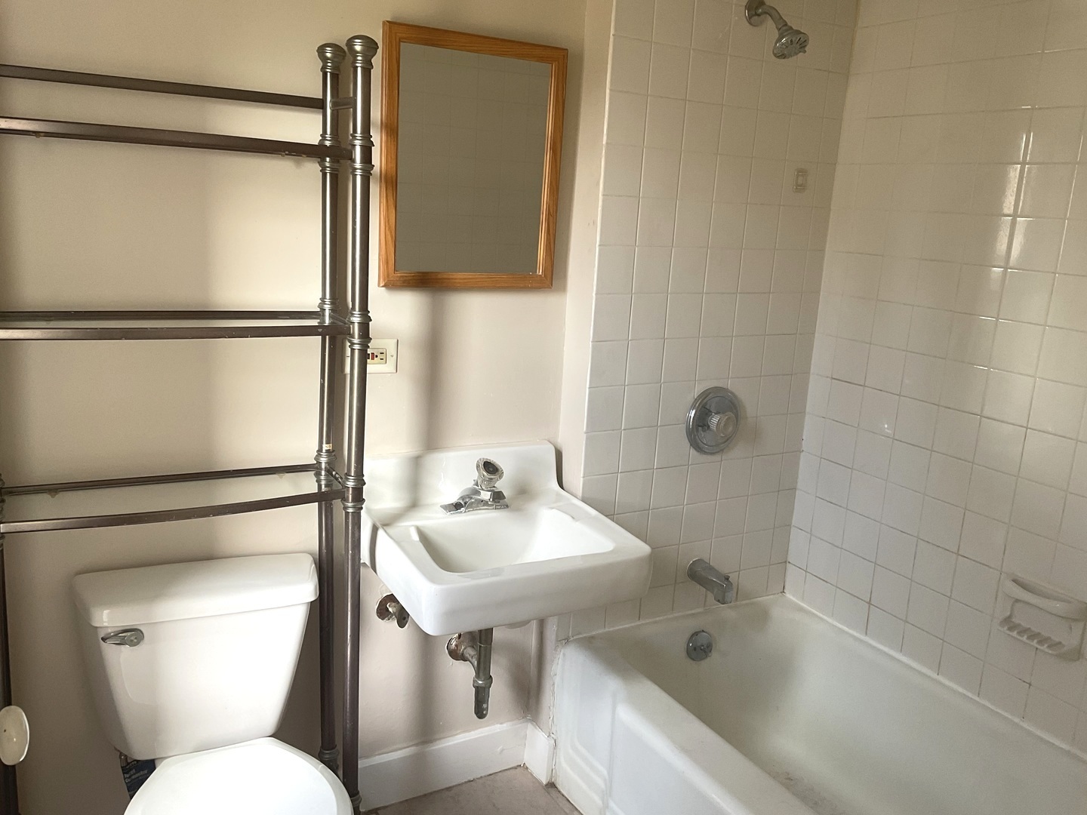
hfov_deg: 61.7
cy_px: 408
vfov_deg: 48.2
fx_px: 911
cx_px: 544
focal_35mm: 29
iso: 50
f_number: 1.8
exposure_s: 1/60
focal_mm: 3
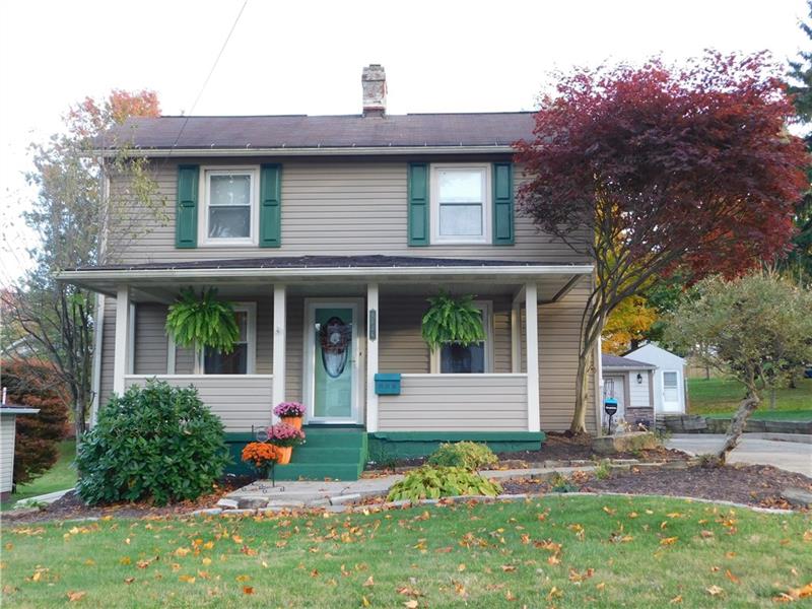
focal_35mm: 36
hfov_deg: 51.4
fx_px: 844
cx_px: 406
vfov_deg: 39.7
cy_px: 304
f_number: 3.5
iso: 125
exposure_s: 1/60
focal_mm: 6.3
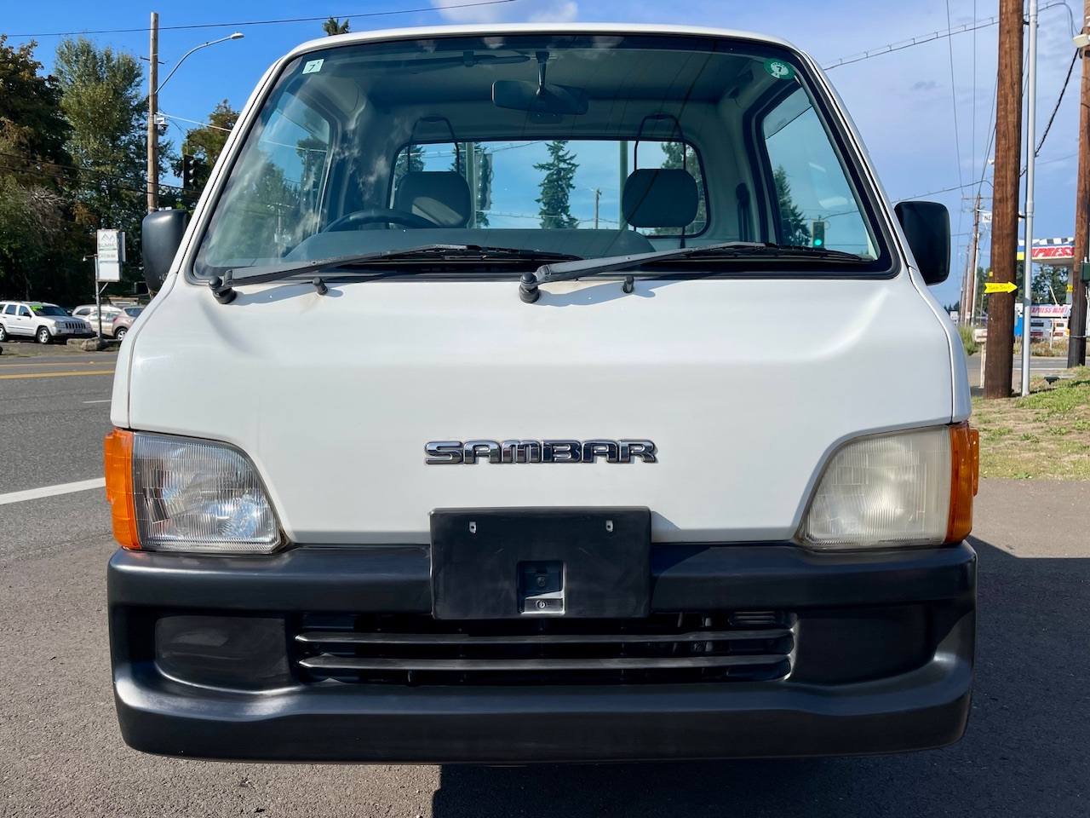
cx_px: 545
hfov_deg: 69.4
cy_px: 409
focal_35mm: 25
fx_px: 787
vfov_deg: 54.9
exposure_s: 1/5618
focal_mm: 5.1
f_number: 1.6
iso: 32
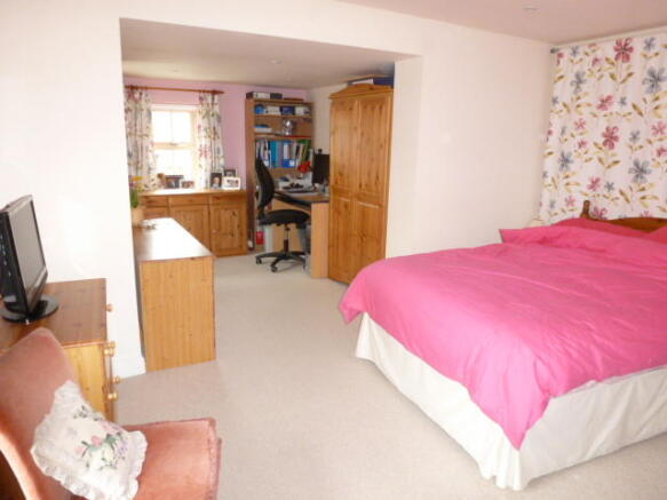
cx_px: 334
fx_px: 462
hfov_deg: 71.6
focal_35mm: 24
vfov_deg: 56.8
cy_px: 250
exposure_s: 1/60
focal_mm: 4.3
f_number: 3.3
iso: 500
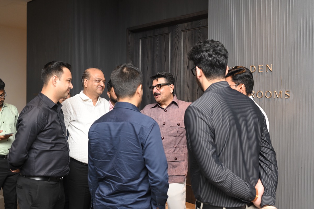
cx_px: 157
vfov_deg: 37.8
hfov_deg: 54.5
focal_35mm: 35
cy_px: 104
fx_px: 305
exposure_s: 1/200
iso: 1600
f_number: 3.5
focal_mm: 35
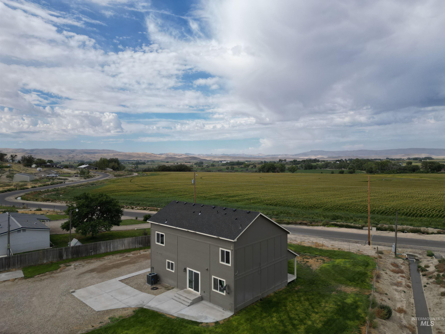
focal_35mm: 24
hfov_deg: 71.6
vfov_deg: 56.8
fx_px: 309
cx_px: 222
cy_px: 167
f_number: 1.7
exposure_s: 1/4000
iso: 100
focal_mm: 6.72
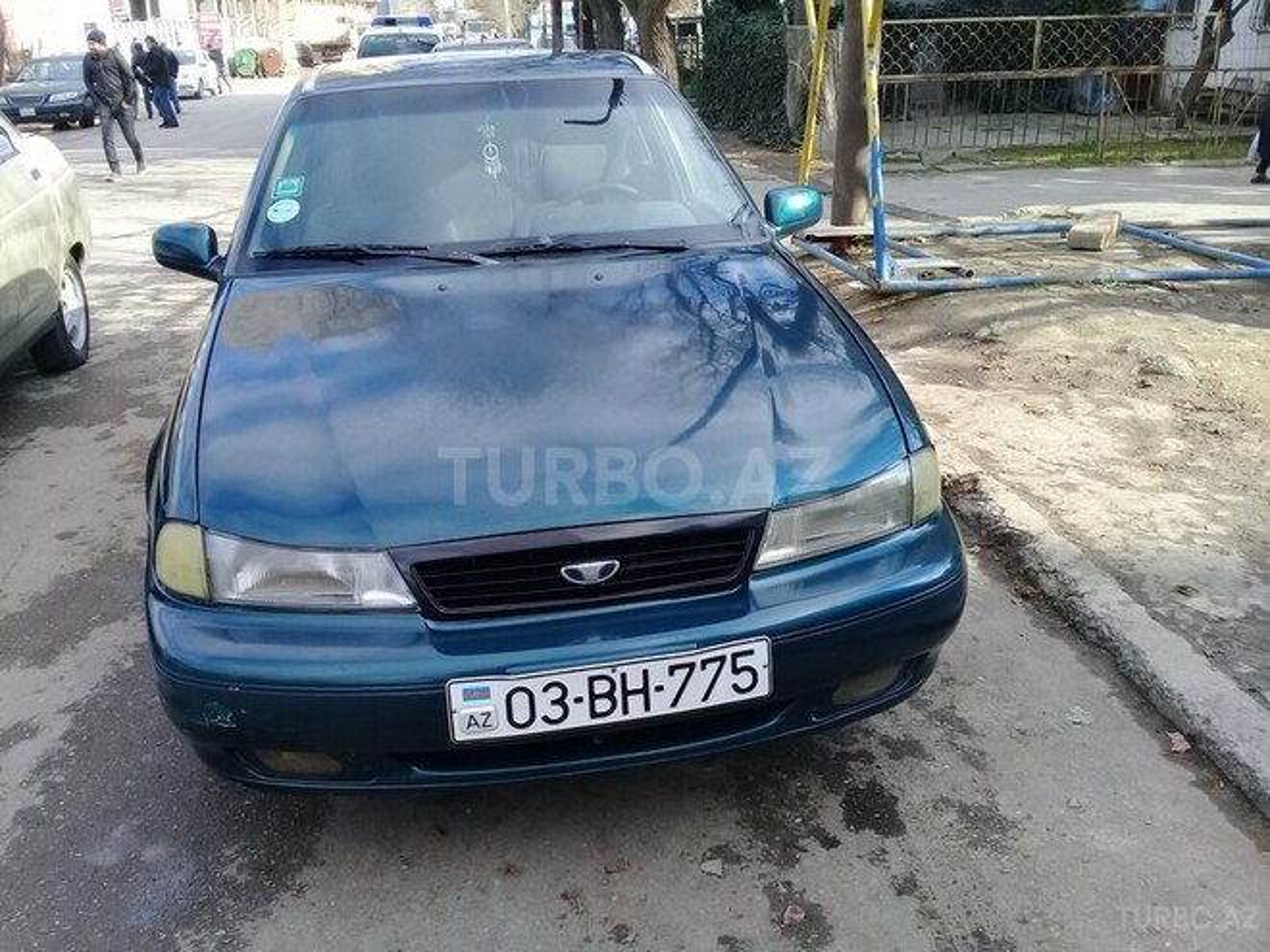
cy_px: 476
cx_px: 635
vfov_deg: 45.4
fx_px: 1137
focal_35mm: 31
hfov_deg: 58.4
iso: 50
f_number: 2.2
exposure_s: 1/310
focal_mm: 3.3
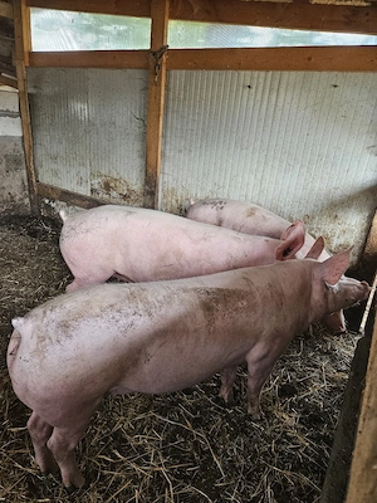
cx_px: 188
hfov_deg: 58.9
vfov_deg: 73.9
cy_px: 252
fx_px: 334
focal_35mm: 23
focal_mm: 5.4
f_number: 1.8
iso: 160
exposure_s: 1/182
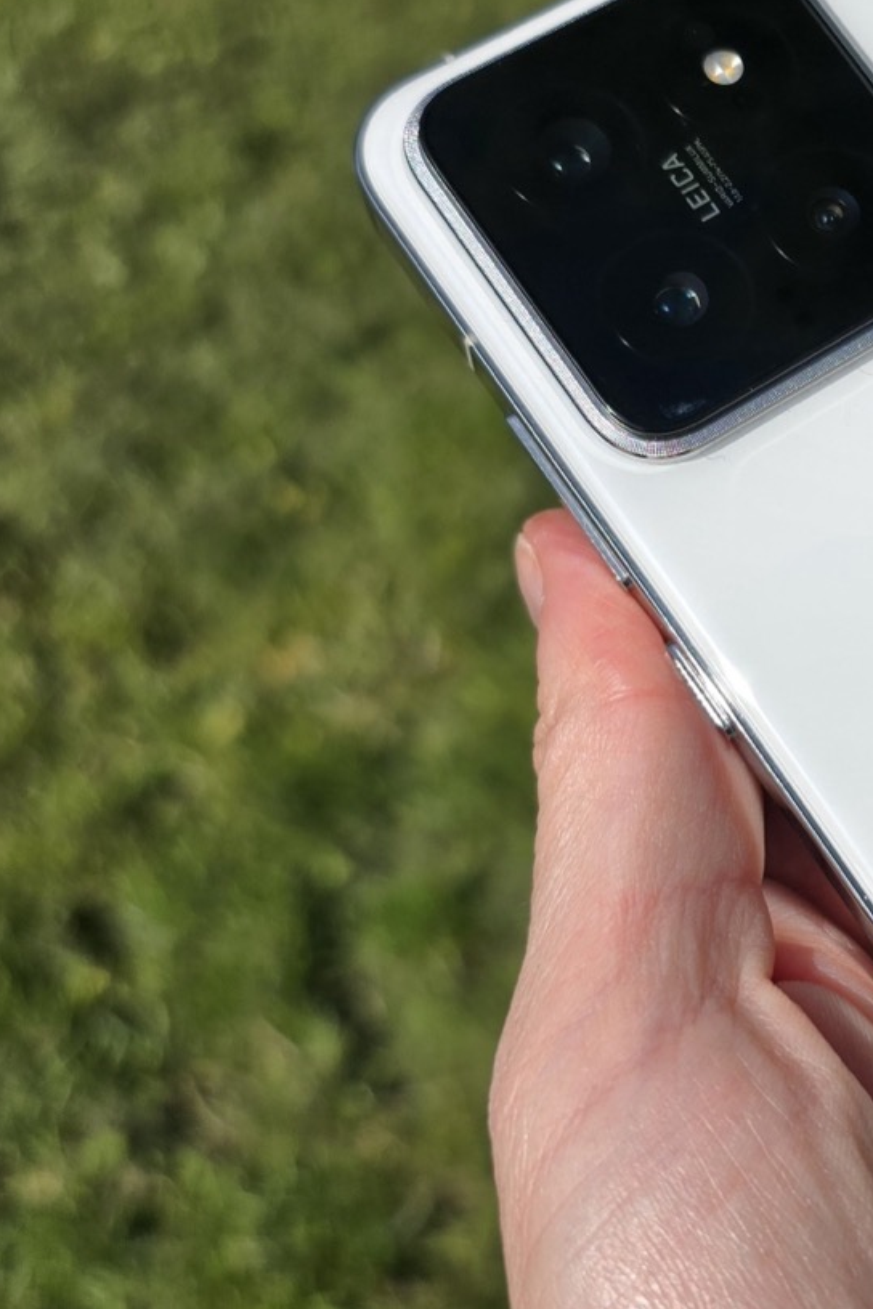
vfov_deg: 44.5
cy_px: 636
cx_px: 1168
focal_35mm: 44
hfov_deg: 25.7
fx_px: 1600
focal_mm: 6.3
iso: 12
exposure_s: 1/1667
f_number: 1.7
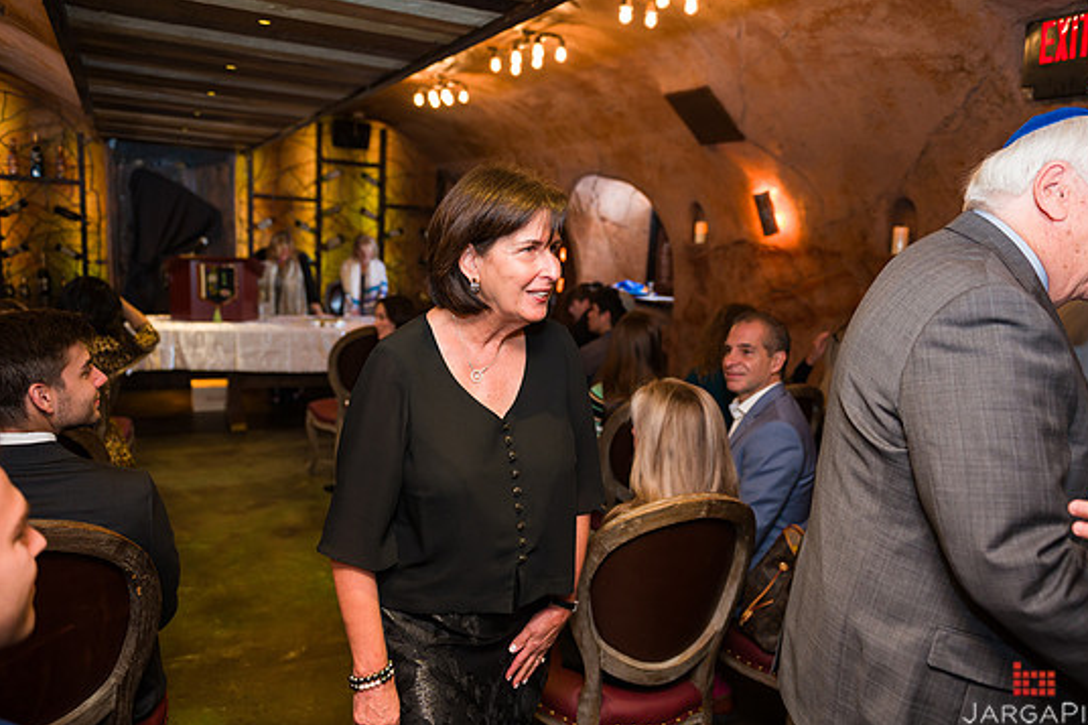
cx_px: 569
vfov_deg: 49.5
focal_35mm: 26
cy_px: 376
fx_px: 785
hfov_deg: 69.4
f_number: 3.2
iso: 1250
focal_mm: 24
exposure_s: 1/200
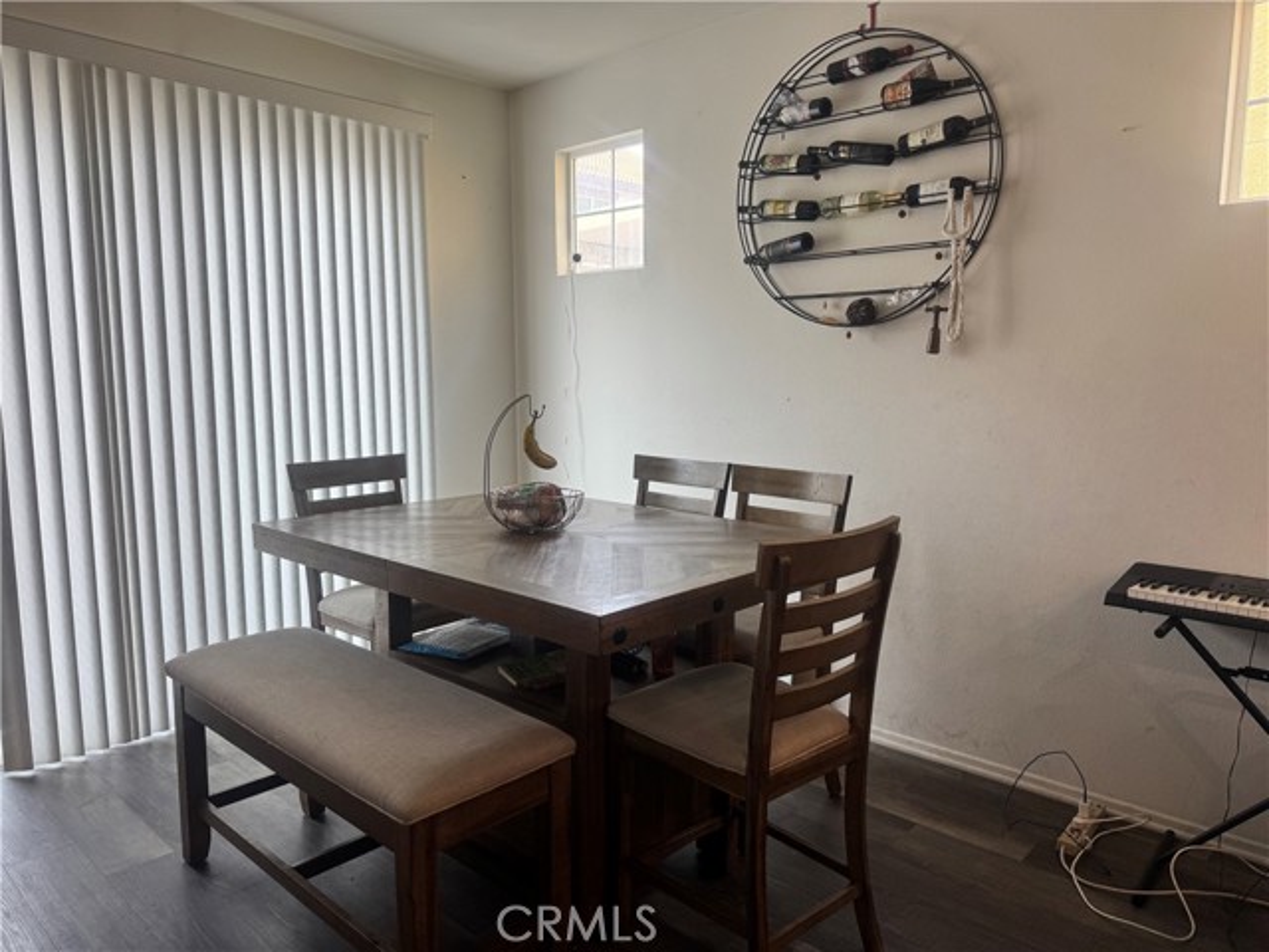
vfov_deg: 56.8
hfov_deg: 71.6
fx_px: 880
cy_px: 476
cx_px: 634
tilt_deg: -7.6
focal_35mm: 24
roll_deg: +0.2
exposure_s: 1/120
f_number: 1.78
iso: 80
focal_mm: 6.76
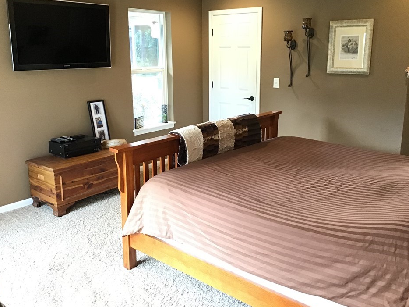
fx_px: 402
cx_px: 207
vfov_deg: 41.7
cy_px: 142
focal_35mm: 34
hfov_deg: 54.0
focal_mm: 3.3
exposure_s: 1/30
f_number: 2.4
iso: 125
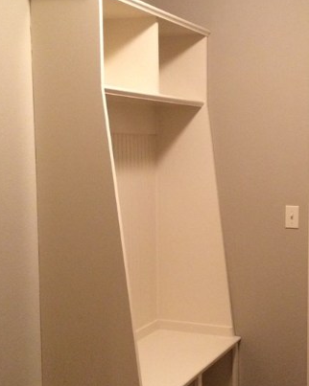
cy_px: 220
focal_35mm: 54
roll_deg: +0.9
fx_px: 618
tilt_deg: -8.1
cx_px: 240
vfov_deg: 34.7
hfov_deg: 27.6
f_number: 2.2
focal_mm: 4.15
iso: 250
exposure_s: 1/30
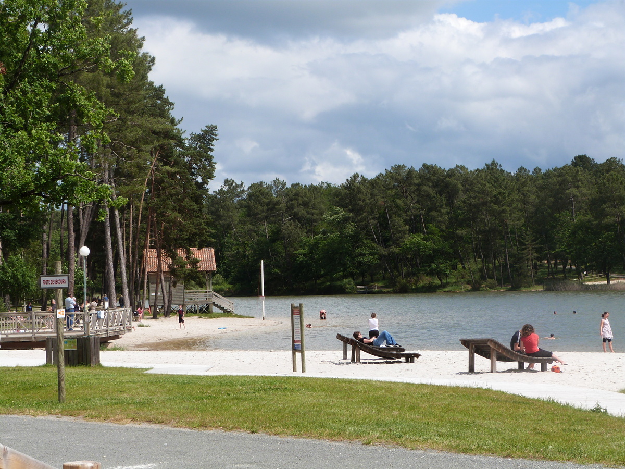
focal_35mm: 86
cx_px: 312
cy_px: 234
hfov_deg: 22.8
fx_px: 1553
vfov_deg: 17.2
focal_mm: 15.5
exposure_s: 1/500
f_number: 5.6
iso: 100
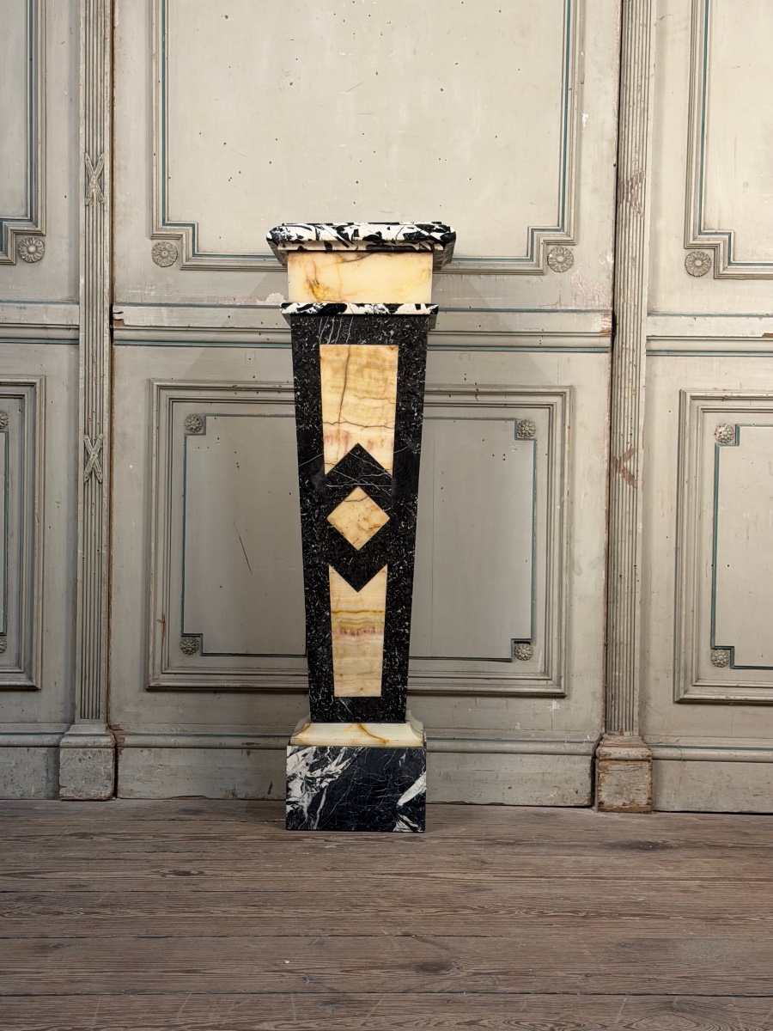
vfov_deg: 39.7
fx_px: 1429
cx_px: 386
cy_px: 516
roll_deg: +0.8
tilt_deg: -1.8
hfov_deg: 30.3
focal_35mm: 48
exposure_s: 1/50
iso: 125
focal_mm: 6.76
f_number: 1.78
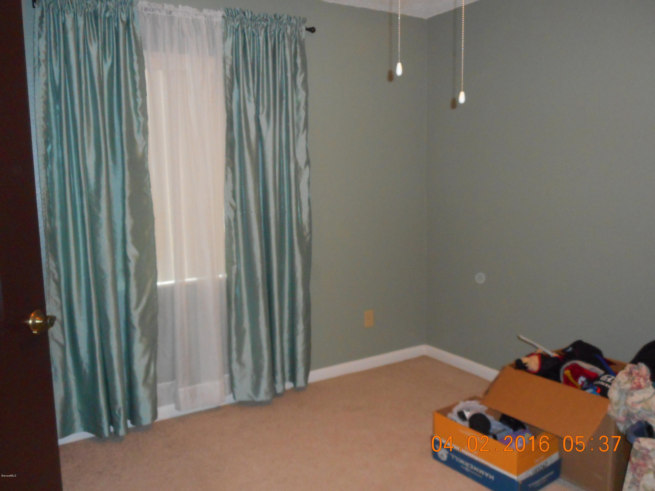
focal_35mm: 29
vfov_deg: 48.2
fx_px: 549
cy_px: 246
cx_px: 328
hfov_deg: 61.7
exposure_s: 1/25
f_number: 4
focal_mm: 5.2
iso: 450
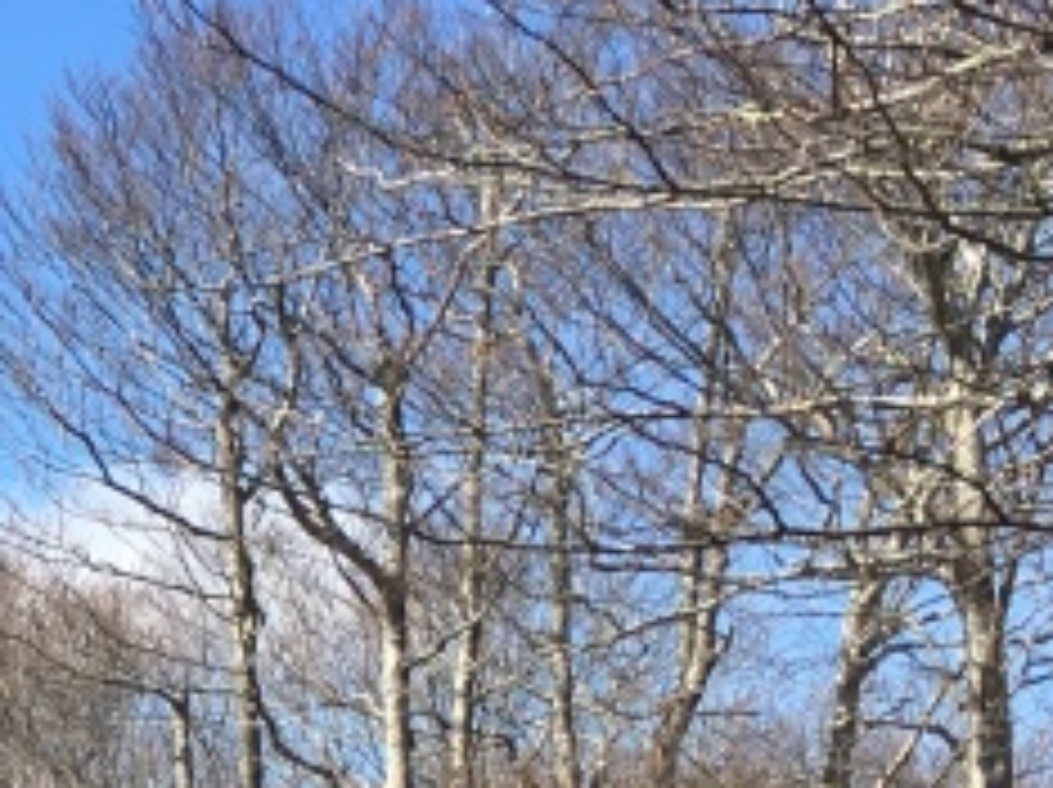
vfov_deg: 11.4
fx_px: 3859
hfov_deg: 14.4
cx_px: -590
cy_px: 968
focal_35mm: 127
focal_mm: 4.15
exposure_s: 1/785
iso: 25
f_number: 2.2
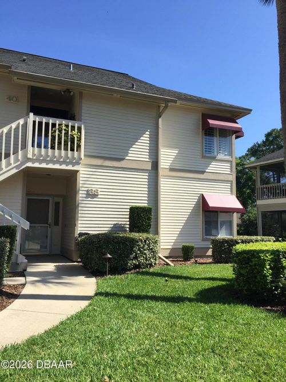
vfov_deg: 61.7
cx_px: 143
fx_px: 320
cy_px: 191
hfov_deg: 48.2
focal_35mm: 29
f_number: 2.2
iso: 32
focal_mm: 4.15
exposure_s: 1/1364
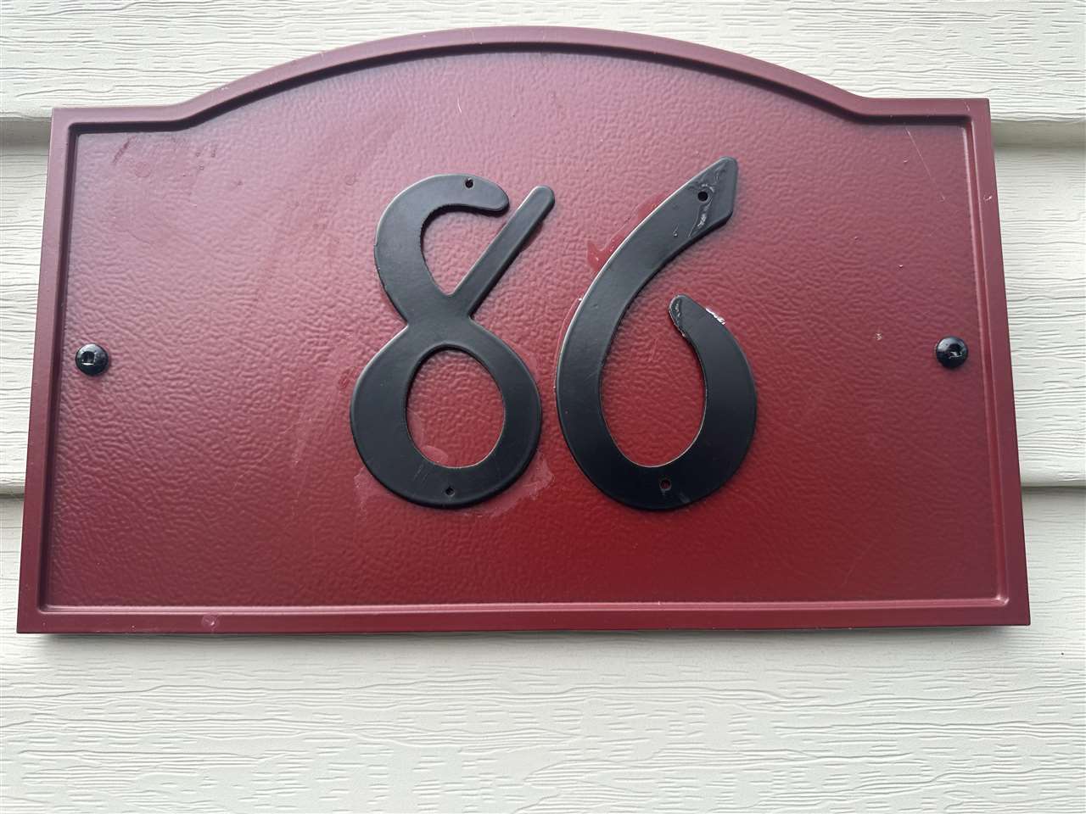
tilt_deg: +5.9
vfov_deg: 56.8
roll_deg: +1.1
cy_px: 407
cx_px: 543
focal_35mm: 24
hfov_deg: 71.6
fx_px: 753
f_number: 1.78
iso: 80
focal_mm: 6.86
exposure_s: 1/1374
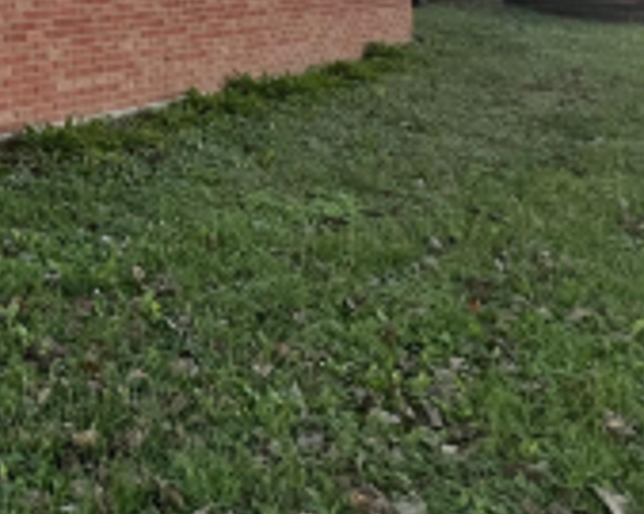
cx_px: -204
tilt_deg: +2.8
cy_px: -114
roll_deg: -0.4
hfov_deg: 29.6
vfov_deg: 26.6
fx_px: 952
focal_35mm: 50
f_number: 1.8
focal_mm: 1.57
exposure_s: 1/99
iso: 80
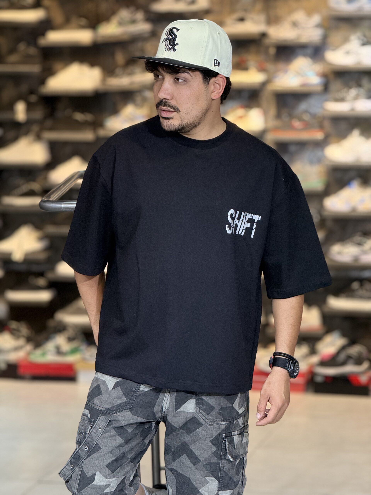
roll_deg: +0.6
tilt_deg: -6.2
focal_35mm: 120
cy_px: 248
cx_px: 186
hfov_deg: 12.3
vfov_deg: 16.4
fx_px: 1715
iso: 160
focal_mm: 15.66
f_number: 2.8
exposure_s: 1/100
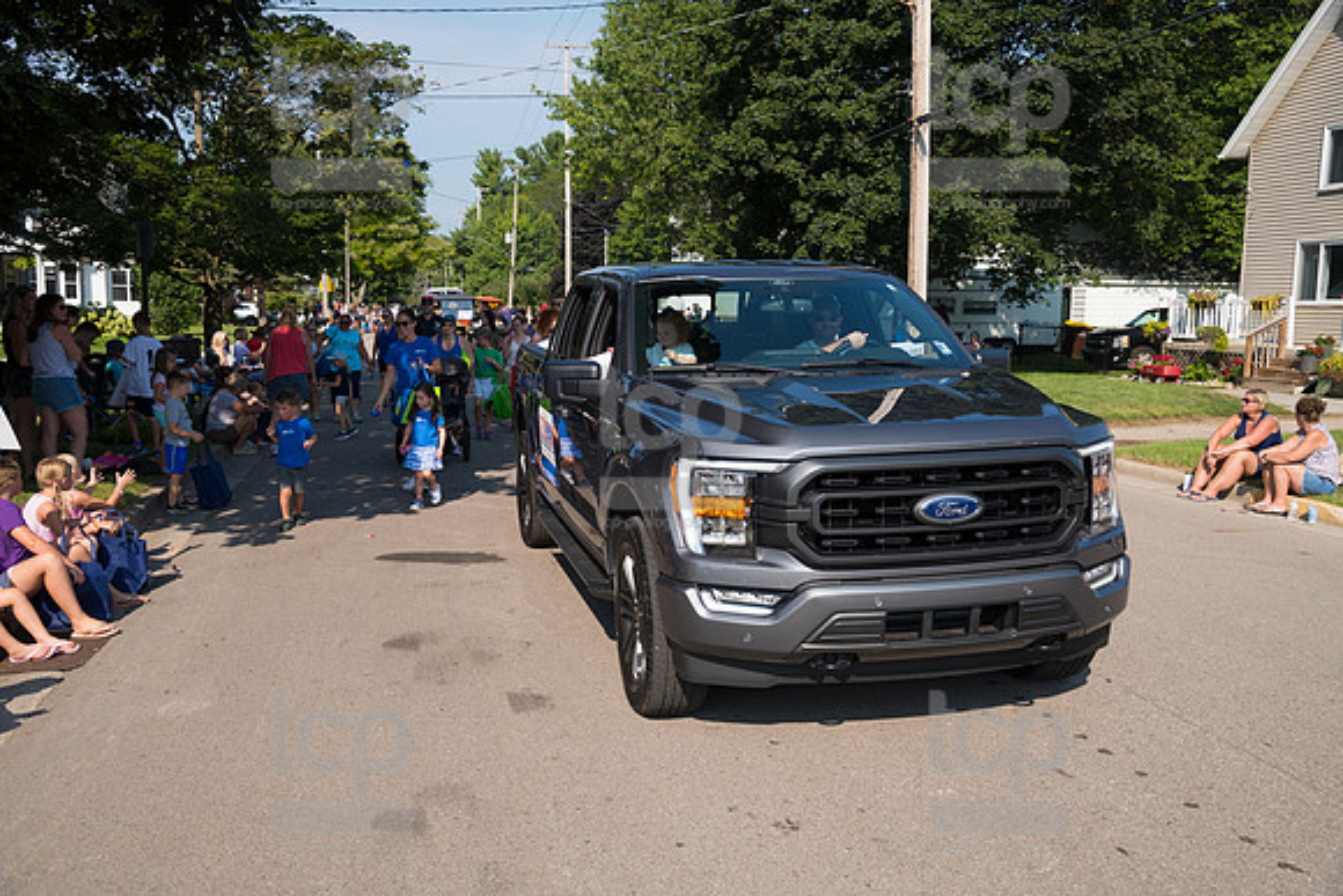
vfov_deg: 41.1
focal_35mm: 32
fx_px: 1194
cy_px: 448
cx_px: 672
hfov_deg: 58.7
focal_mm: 32
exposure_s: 1/800
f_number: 6.3
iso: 320
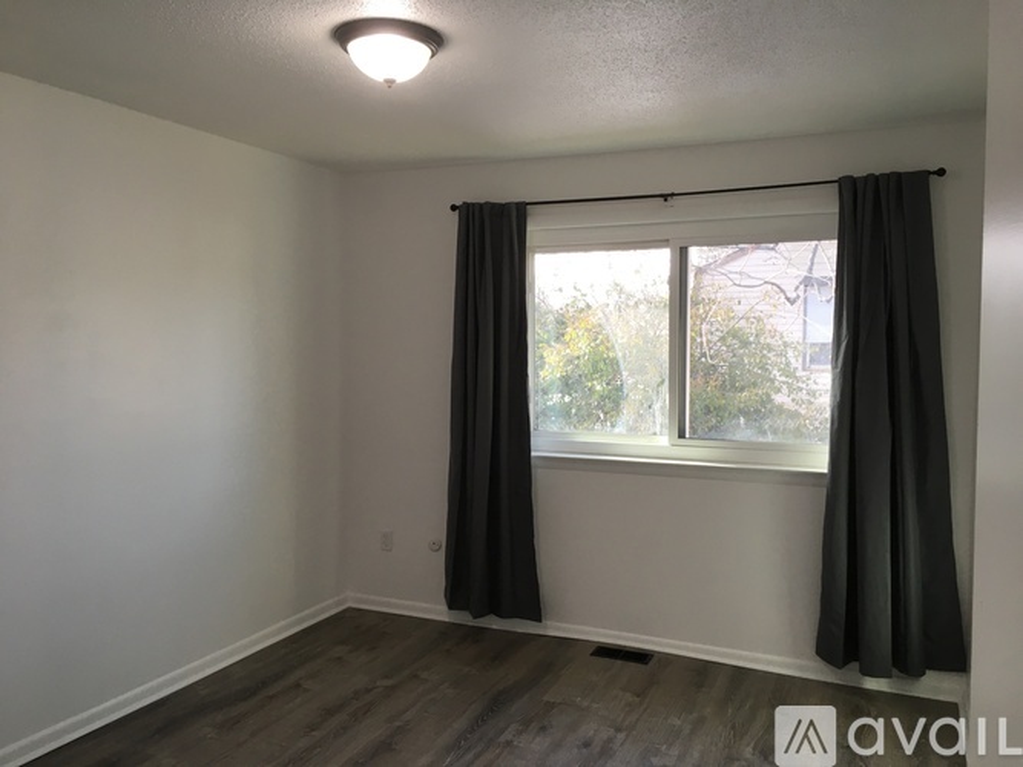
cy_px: 384
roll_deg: +0.2
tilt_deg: -1.8
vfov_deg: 48.2
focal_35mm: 29
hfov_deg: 61.7
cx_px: 512
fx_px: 857
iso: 25
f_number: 2.2
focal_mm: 4.15
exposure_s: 1/40
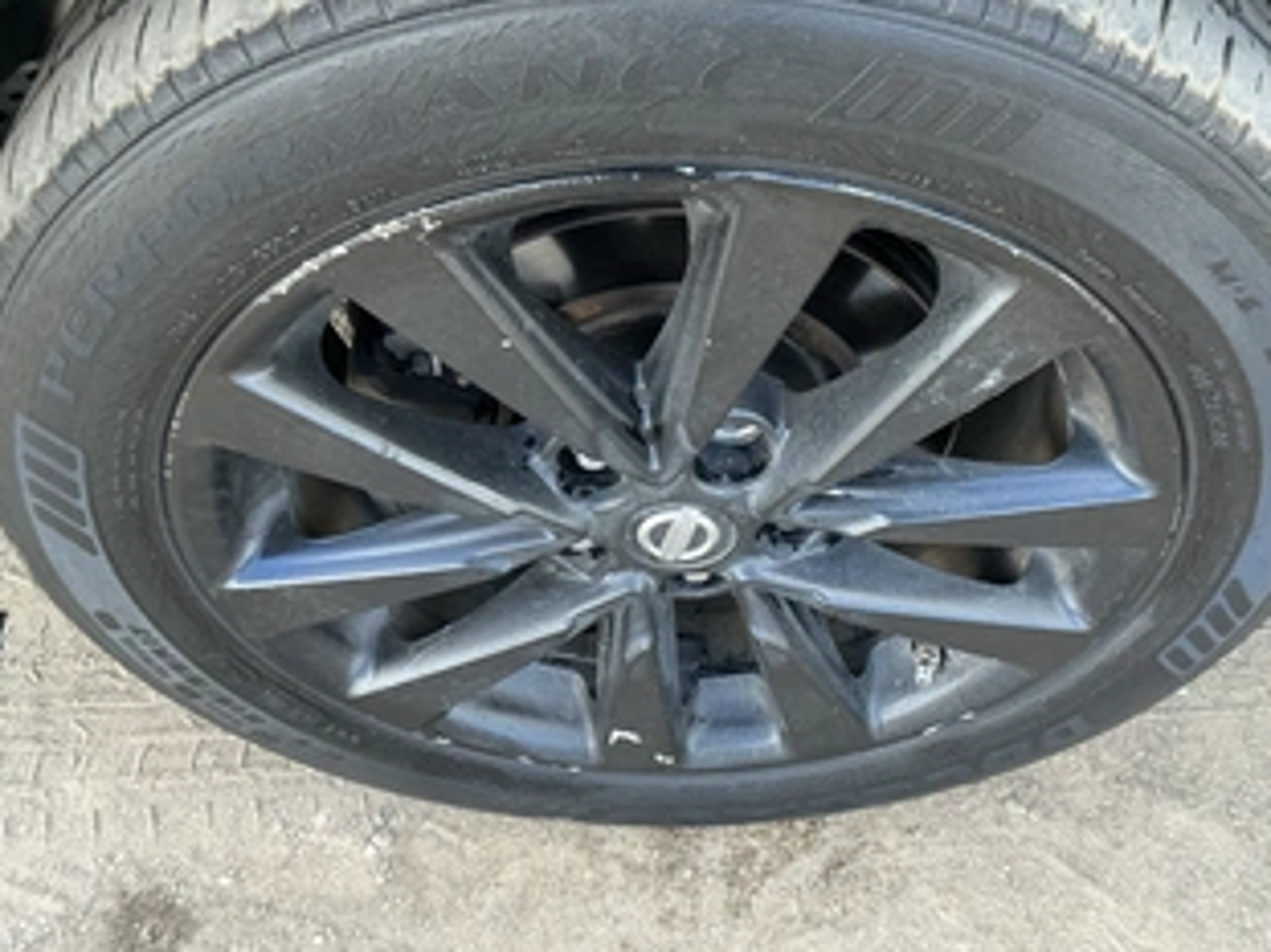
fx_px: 1321
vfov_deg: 39.6
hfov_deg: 51.3
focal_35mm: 36
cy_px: 417
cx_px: 707
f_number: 1.8
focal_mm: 3
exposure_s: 1/122
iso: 50
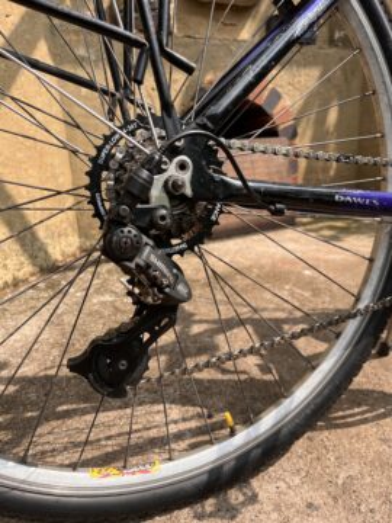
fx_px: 393
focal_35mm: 26
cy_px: 262
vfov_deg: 67.3
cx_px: 196
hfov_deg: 53.1
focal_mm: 5.1
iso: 50
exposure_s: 1/1441
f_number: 1.6
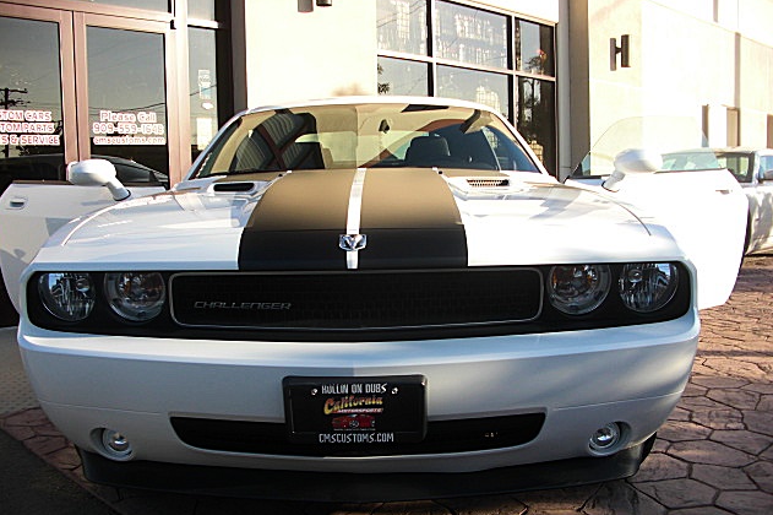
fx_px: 815
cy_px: 283
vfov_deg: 35.0
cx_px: 382
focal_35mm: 38
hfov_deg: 50.7
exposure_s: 1/400
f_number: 2.8
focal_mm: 6.3
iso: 50
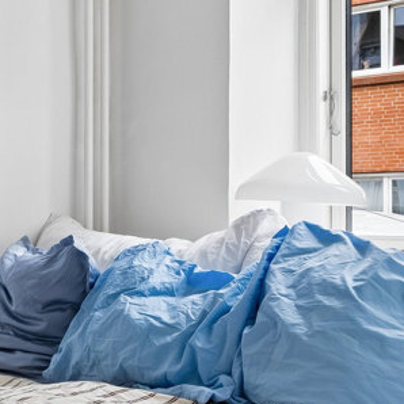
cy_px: 226
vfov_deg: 20.5
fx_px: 1117
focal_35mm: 85
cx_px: -113
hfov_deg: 19.1
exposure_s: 1/4
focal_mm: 16.5
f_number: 8
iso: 200
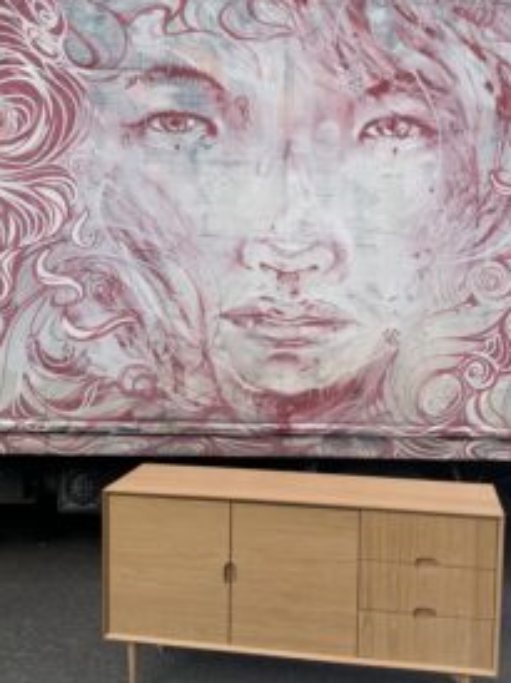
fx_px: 749
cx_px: 292
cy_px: 369
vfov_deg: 49.0
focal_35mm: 38
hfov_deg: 37.6
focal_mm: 4.25
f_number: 1.8
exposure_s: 1/1011
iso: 25
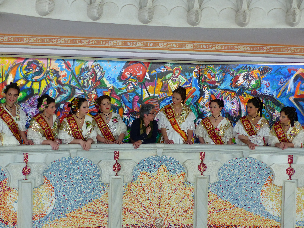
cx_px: 152
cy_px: 114
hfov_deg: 36.8
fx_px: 457
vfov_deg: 28.0
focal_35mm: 52
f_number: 2.8
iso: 320
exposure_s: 1/60
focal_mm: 9.4
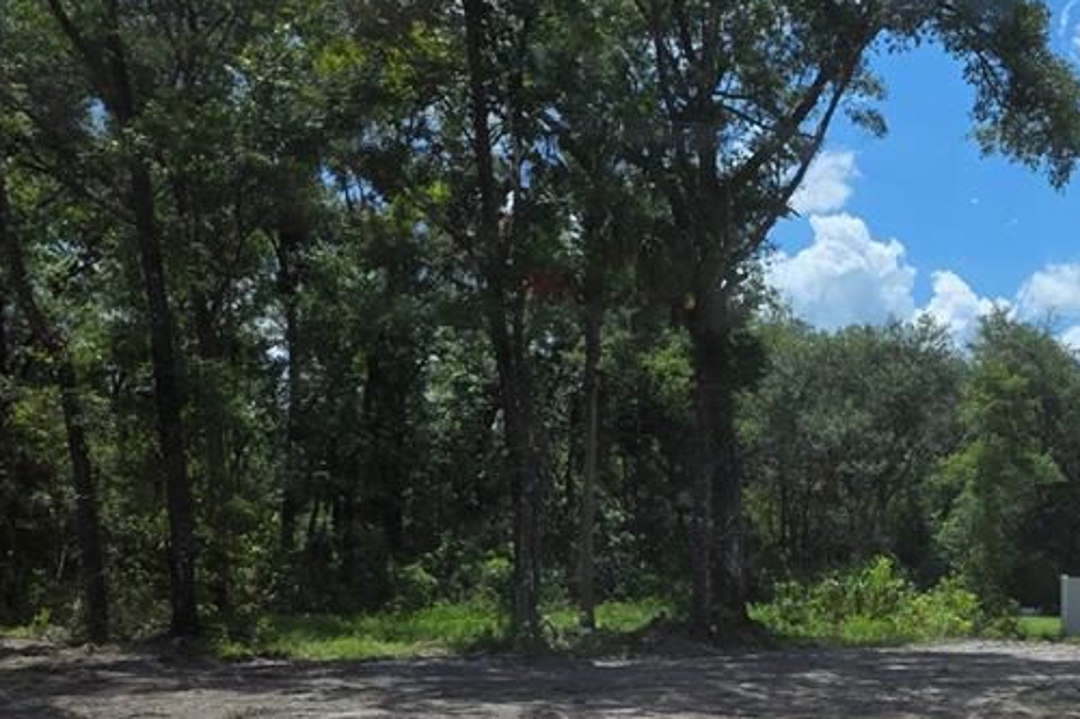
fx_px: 1469
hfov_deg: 39.0
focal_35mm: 49
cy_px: 671
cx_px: 845
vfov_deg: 26.4
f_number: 1.7
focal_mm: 6.3
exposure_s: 1/6355
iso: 80
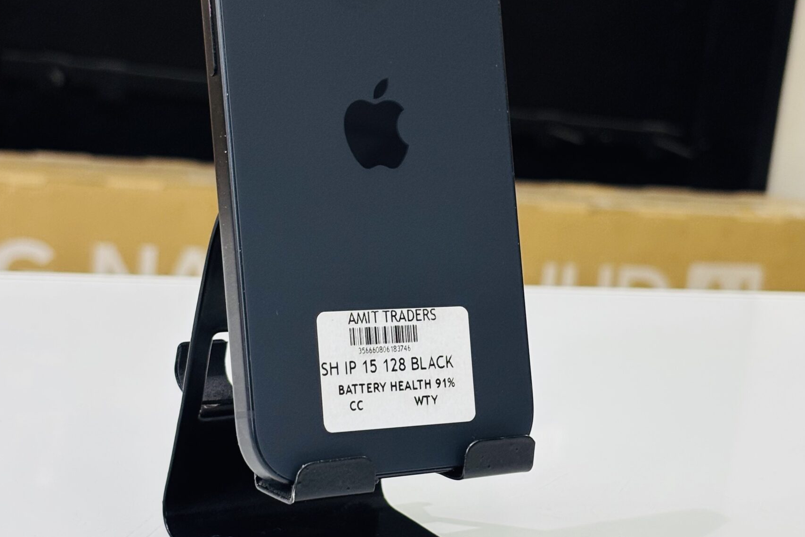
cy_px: 310
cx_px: 415
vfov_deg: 16.9
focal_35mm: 81
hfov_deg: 25.1
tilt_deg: -14.6
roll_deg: -6.5
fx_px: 1811
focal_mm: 5.96
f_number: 1.6
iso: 64
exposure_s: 1/50
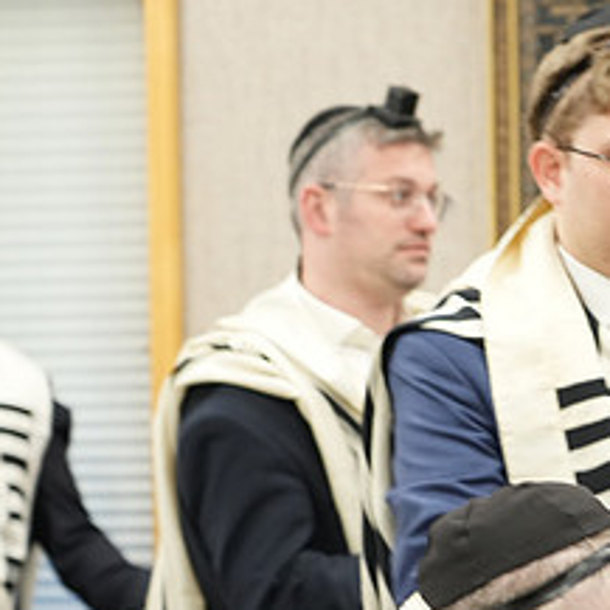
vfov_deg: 11.1
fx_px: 3130
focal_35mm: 157
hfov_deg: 11.0
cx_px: 588
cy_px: 541
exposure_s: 1/100
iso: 2000
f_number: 4
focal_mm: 69
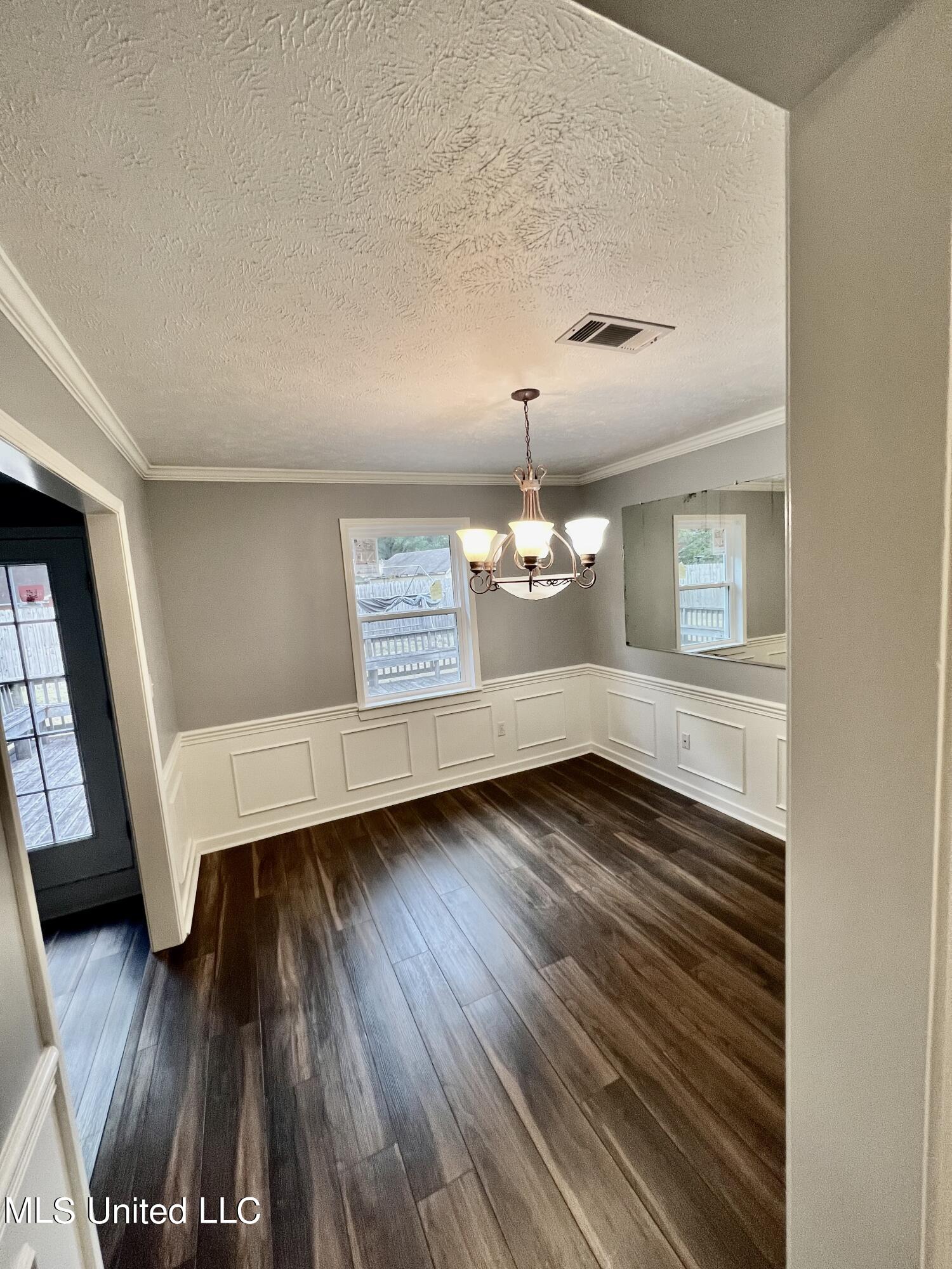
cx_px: 476
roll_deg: +4.5
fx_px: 477
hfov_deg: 89.9
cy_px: 634
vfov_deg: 106.2
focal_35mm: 13
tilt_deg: -7.0
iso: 125
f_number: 1.8
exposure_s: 1/120
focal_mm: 1.57
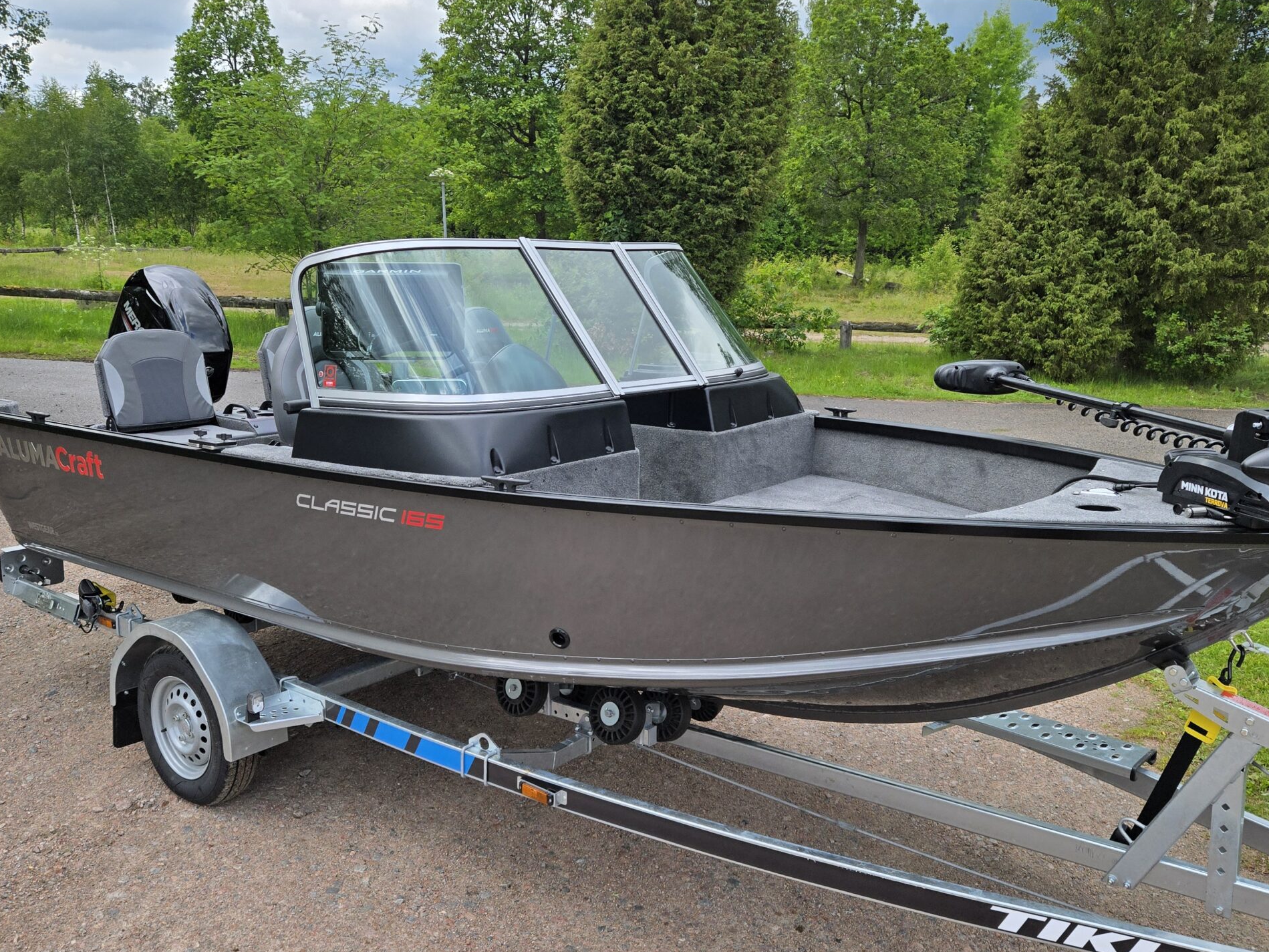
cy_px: 464
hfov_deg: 58.3
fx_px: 1137
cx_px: 658
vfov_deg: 45.5
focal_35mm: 31
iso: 64
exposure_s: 1/2921
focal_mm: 5.4
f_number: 1.8
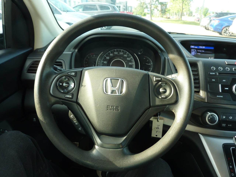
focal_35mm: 25
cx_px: 118
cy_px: 88
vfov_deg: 54.9
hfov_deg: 69.4
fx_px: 170
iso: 80
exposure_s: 1/50
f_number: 3.3
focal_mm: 4.1
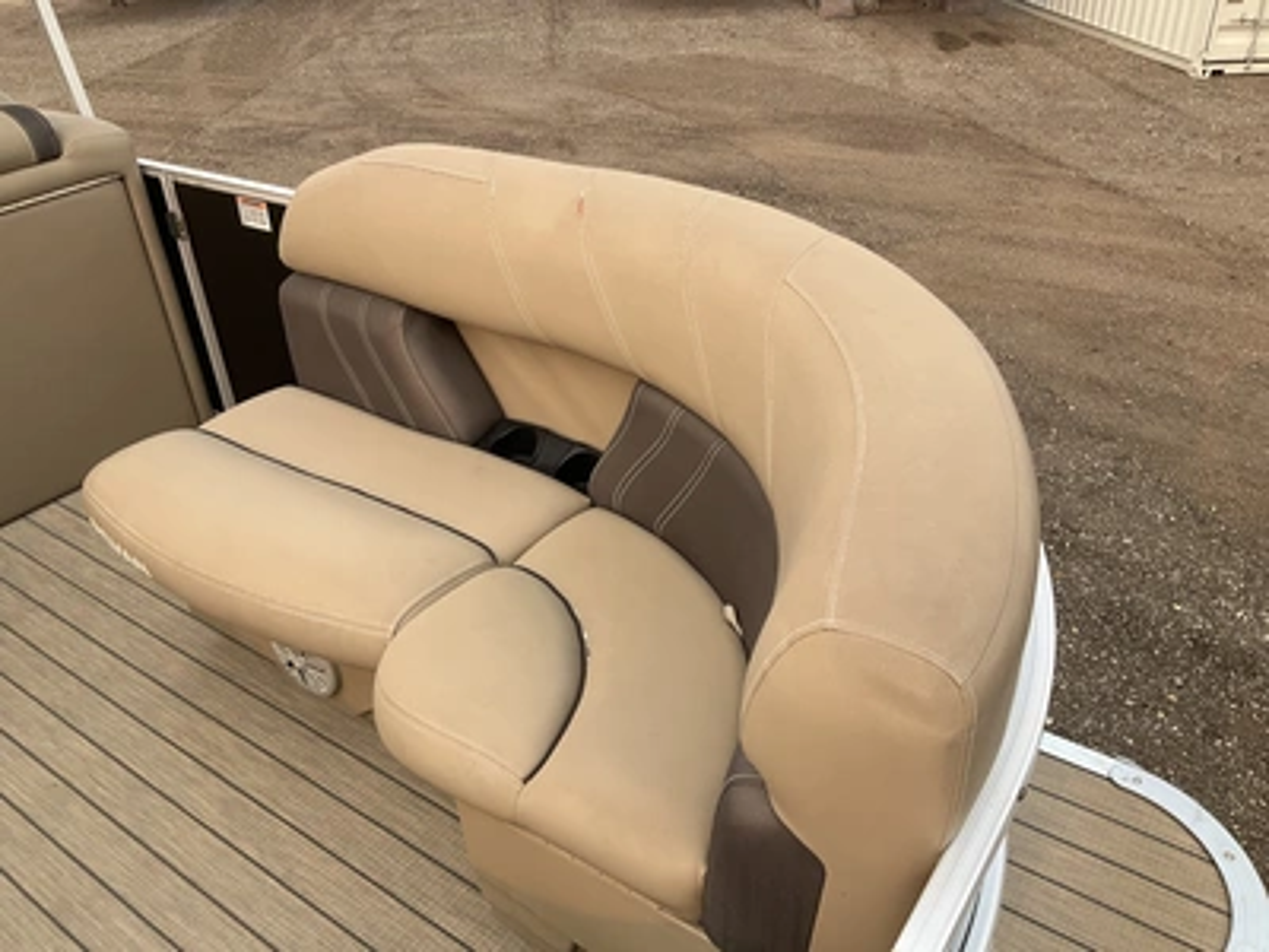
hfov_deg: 61.7
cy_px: 476
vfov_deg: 48.2
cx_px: 634
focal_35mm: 29
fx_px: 1063
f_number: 1.8
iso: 25
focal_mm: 3
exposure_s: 1/486
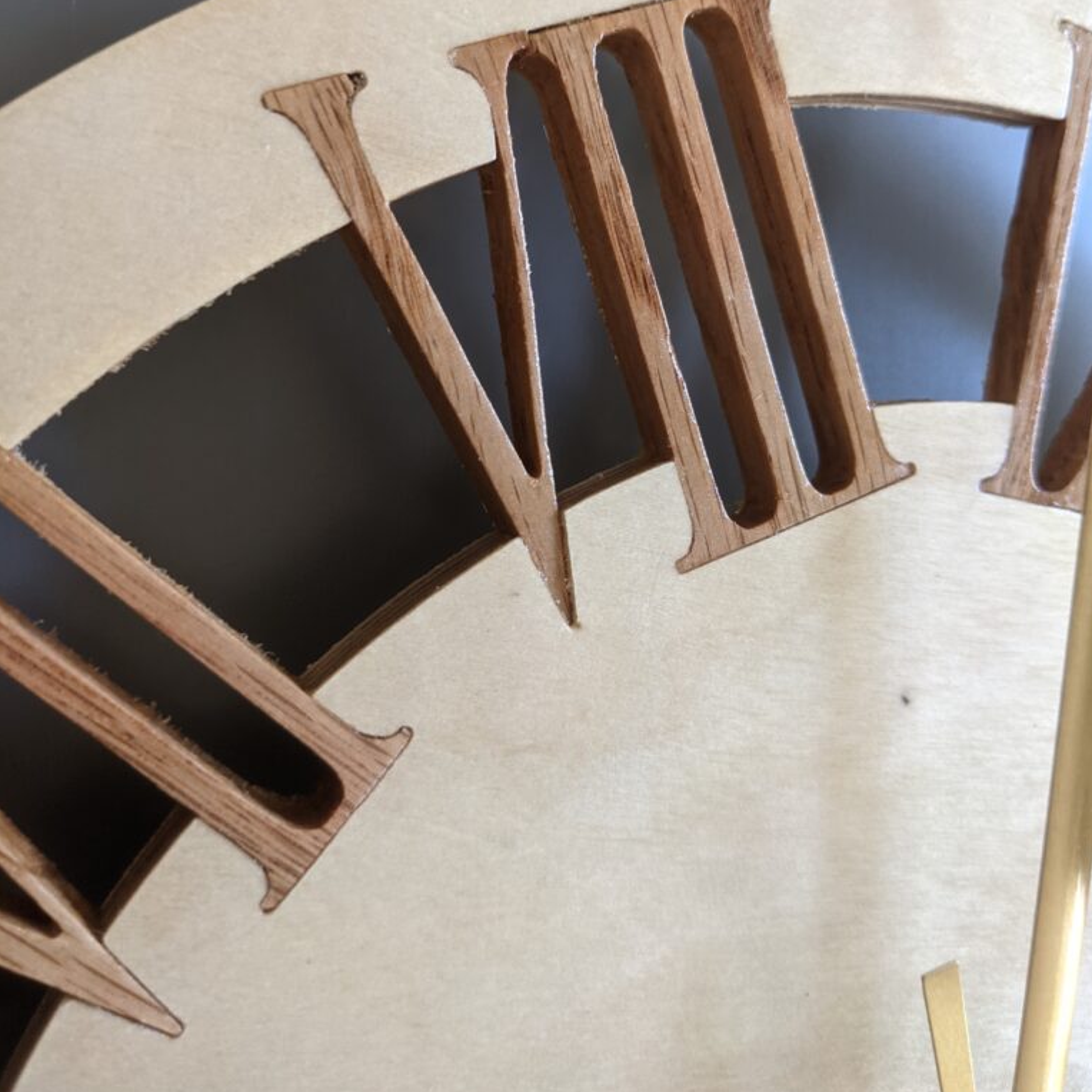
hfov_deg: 51.1
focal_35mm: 32
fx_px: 1142
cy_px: 400
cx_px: 546
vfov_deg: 50.5
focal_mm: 4.38
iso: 151
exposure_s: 1/60
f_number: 1.73
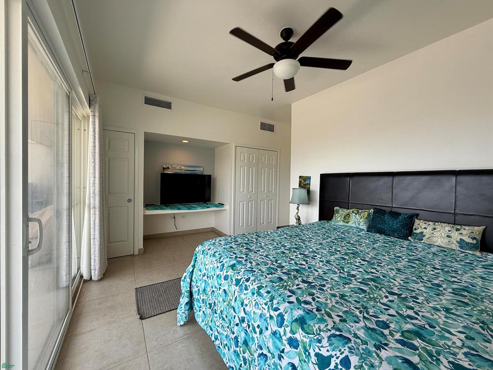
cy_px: 185
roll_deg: -1.0
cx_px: 246
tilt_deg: -0.4
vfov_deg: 85.7
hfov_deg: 102.1
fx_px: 199
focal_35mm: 14
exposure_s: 1/307
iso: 64
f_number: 2.2
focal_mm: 2.22
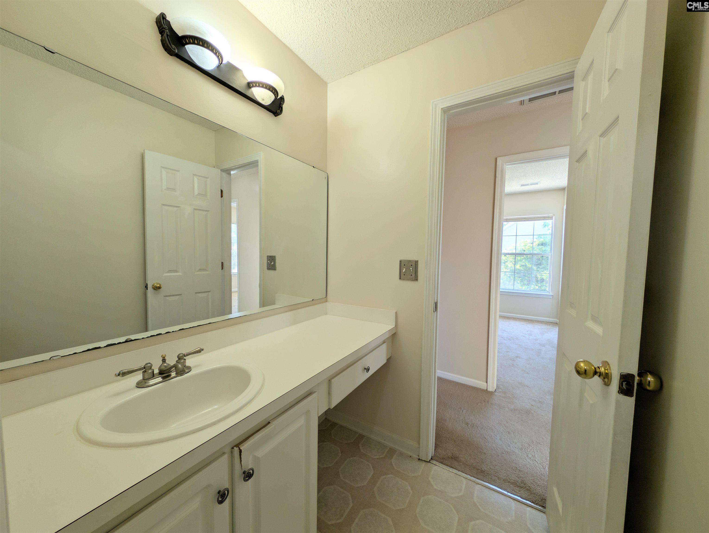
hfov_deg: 110.5
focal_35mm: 12
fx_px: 246
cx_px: 354
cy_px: 266
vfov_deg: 94.6
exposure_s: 1/120
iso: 65
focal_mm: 2.23
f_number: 1.95
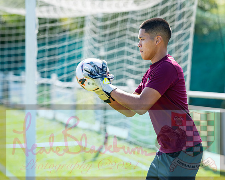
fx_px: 1139
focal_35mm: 171
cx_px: 149
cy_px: 91
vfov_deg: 9.0
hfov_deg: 11.3
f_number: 2.8
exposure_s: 1/640
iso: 80
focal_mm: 135
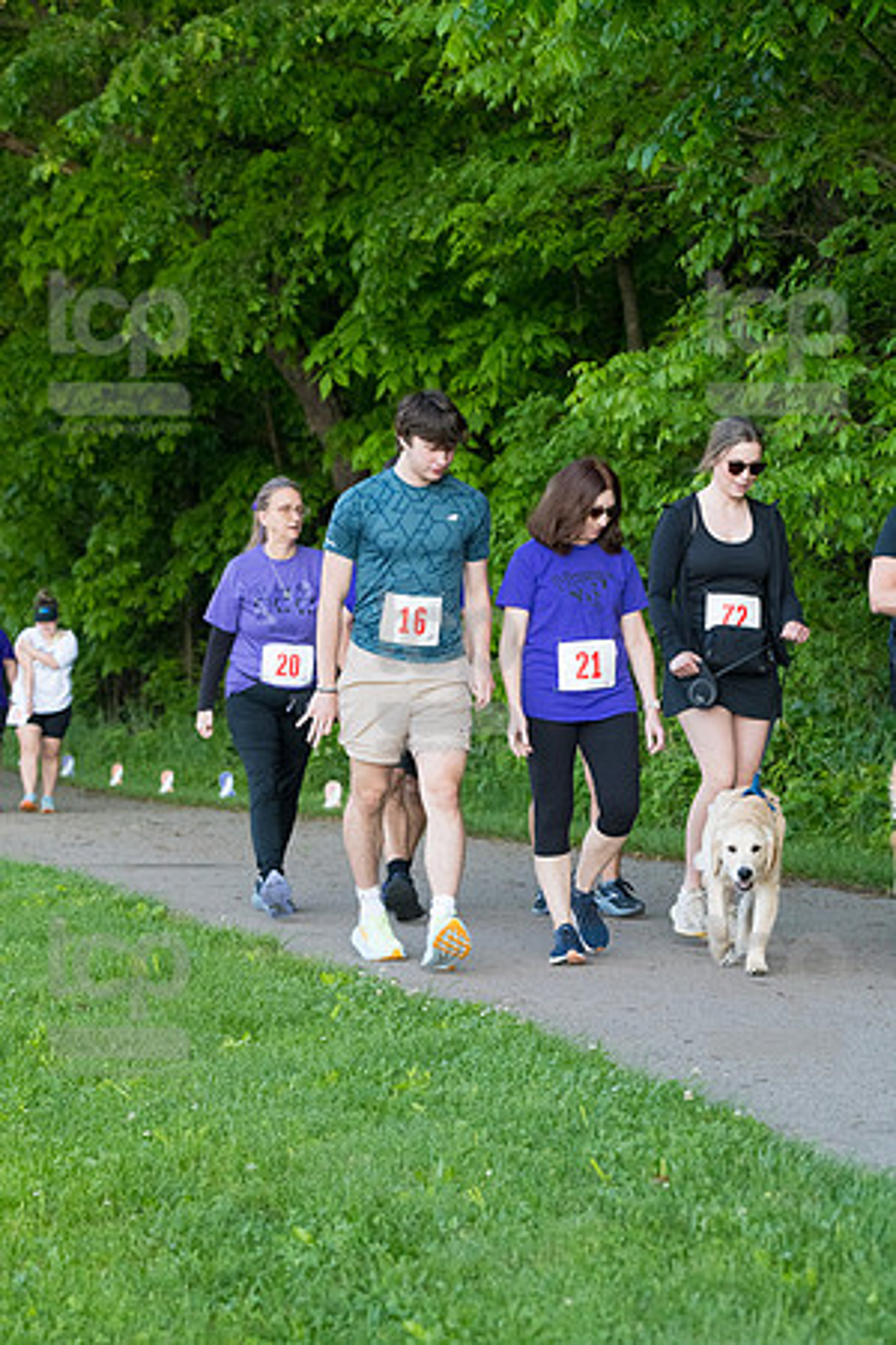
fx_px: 3733
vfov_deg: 20.4
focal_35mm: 100
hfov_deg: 13.7
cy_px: 672
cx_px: 448
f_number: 5.6
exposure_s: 1/1600
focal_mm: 100
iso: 4000
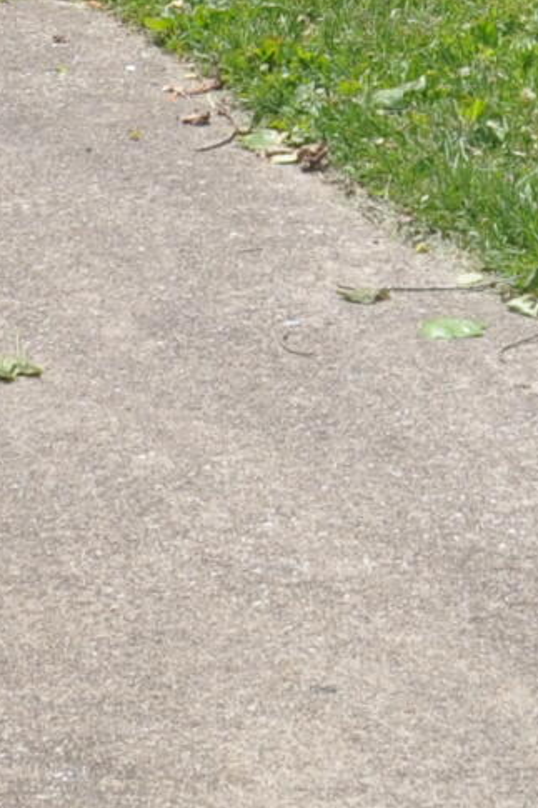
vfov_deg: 9.4
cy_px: -798
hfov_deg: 6.7
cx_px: 356
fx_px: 4576
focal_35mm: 204
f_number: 10
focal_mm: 22
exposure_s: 1/200
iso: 200
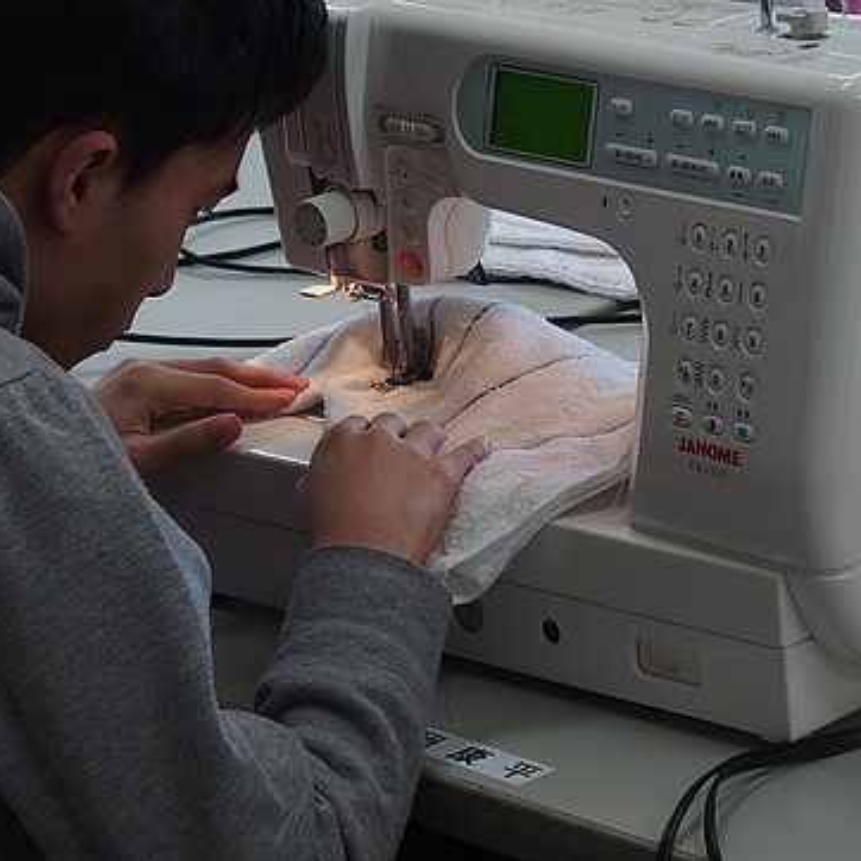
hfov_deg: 11.3
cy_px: 430
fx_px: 4334
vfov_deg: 11.3
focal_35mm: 154
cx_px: 413
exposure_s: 1/50
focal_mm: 23.5
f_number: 3.5
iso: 100
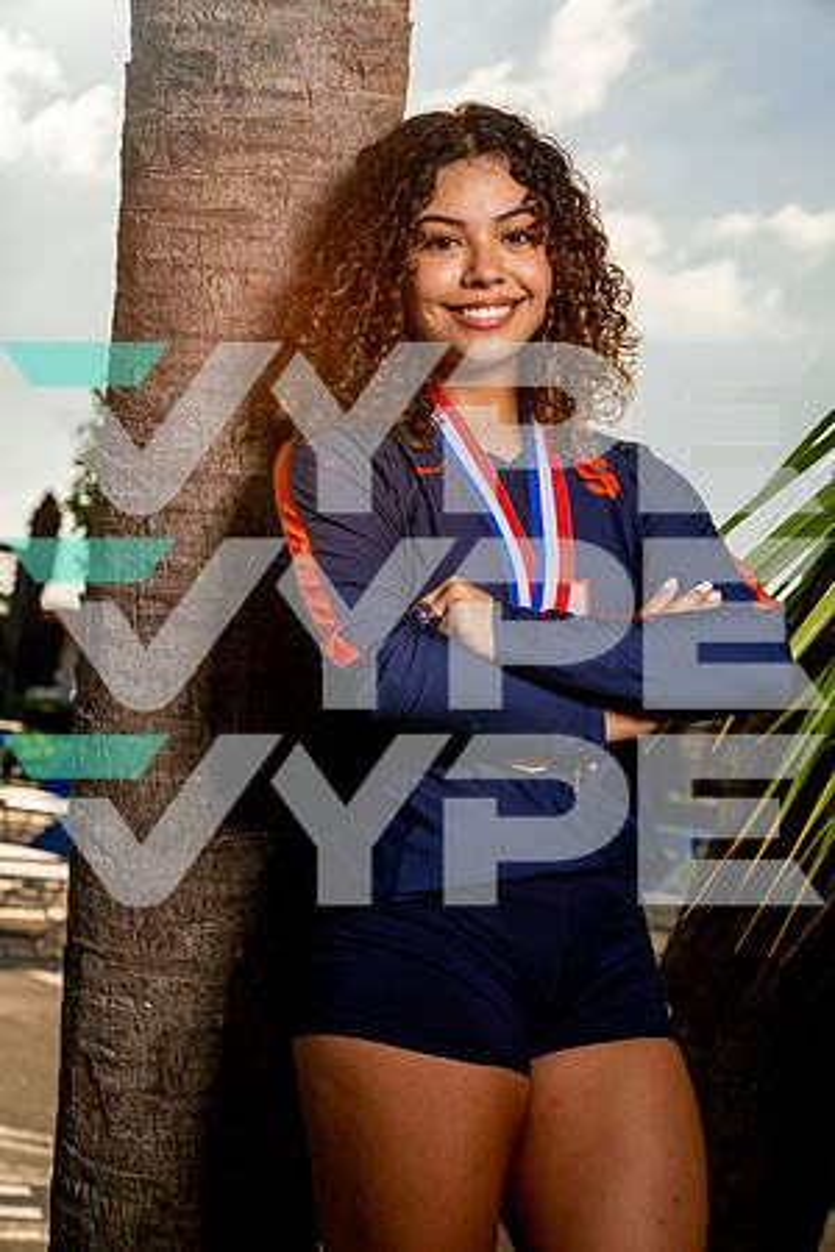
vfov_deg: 29.2
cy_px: 626
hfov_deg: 19.7
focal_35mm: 69
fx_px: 2400
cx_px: 418
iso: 100
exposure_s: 1/800
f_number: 5.6
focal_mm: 69
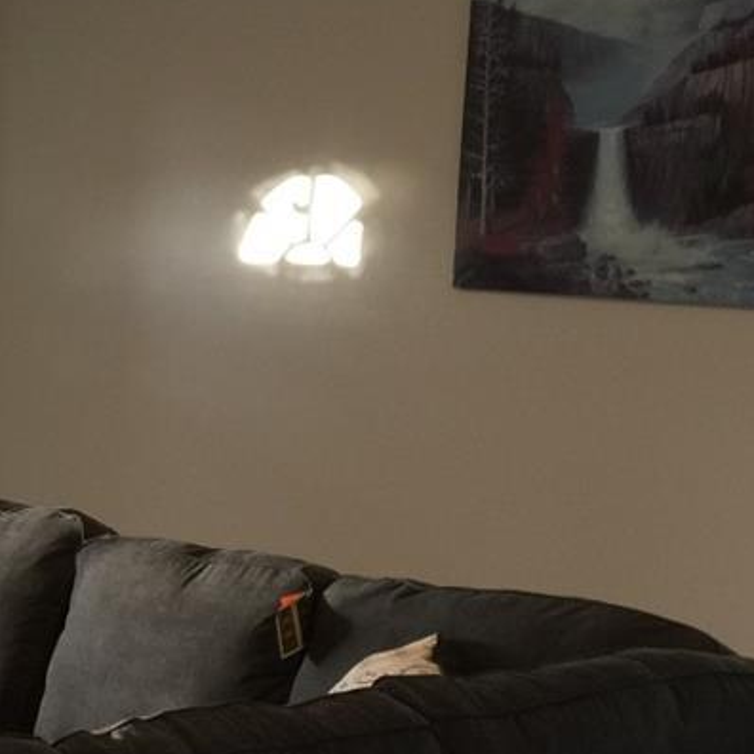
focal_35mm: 97
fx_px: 2390
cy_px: 558
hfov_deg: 16.1
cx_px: -432
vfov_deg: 17.8
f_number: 2.2
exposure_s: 1/15
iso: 40
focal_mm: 4.15
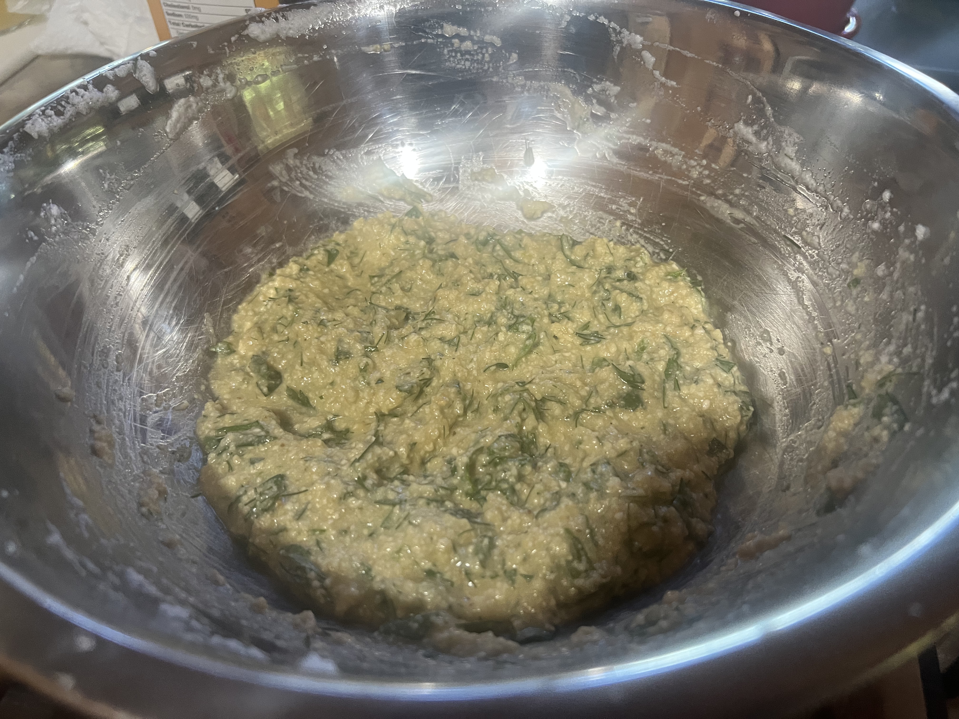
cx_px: 480
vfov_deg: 53.1
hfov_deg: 67.3
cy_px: 360
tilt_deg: -45.7
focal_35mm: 26
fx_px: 720
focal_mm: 5.7
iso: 320
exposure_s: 1/60
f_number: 1.5
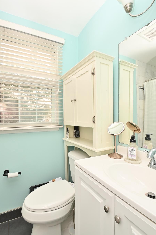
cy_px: 121
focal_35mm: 17
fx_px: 110
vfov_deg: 93.2
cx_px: 70
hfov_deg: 70.3
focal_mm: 10
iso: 200
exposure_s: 1/80
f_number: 7.1
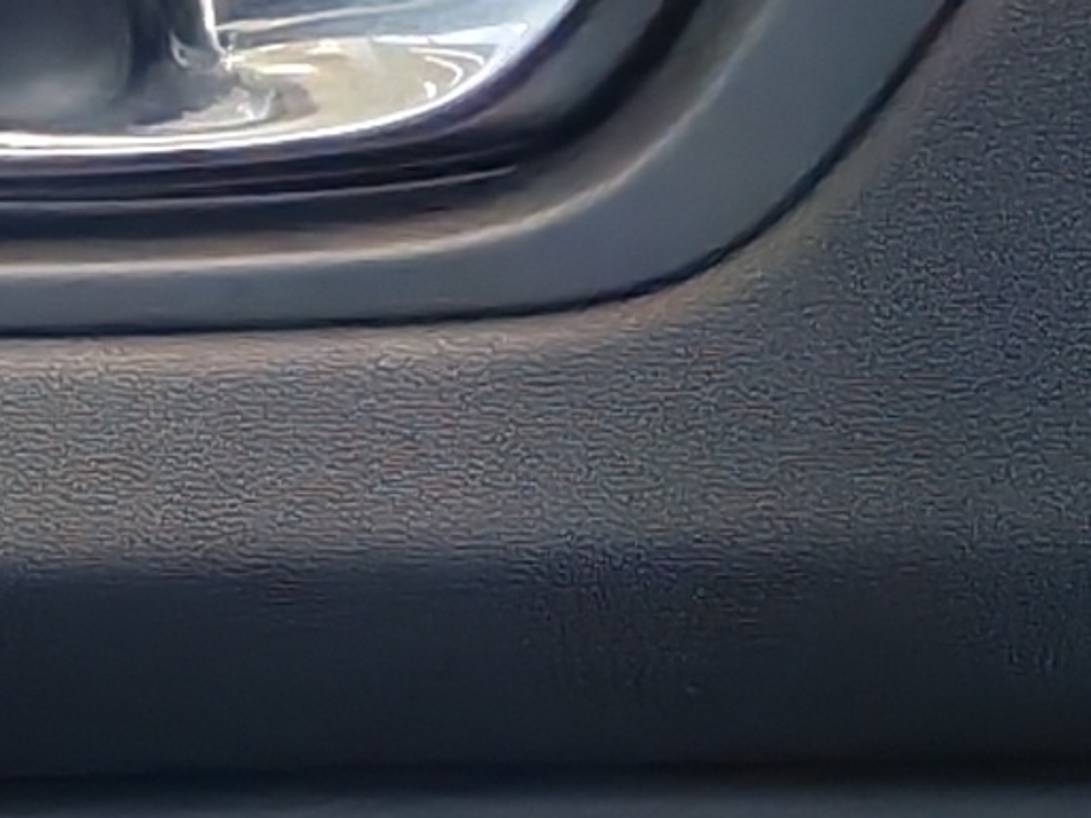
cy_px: 2226
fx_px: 8321
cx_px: -3013
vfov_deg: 5.4
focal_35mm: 264
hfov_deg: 6.3
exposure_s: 1/100
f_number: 1.9
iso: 1187
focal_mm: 6.12
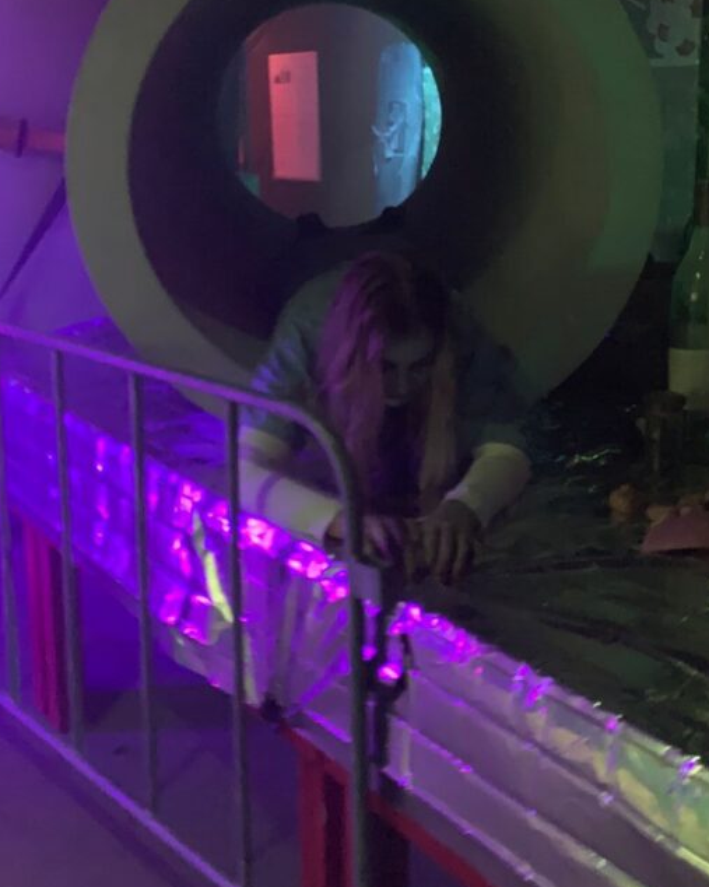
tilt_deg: -7.8
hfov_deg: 36.3
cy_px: 259
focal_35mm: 41
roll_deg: +0.5
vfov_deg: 43.8
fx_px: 1076
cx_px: 447
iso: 1000
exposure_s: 1/4
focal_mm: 4.25
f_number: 1.8
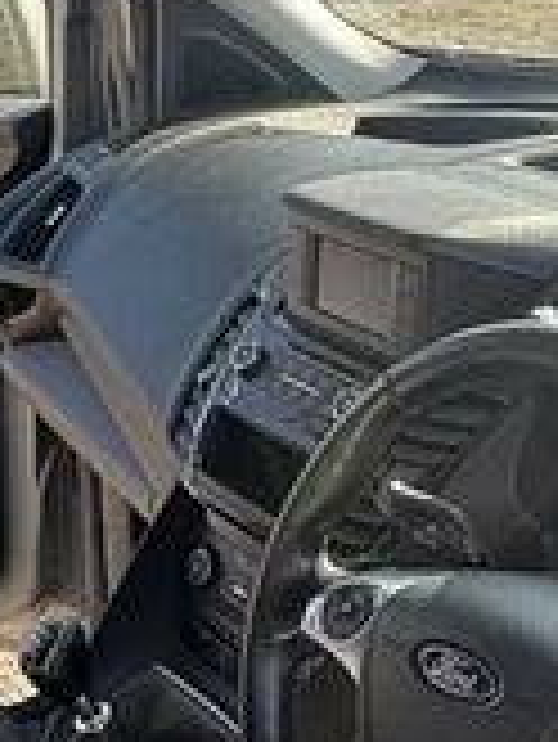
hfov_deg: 19.4
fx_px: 1631
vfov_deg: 25.2
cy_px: 585
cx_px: 252
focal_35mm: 76
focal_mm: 2.22
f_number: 2.2
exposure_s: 1/137
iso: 40
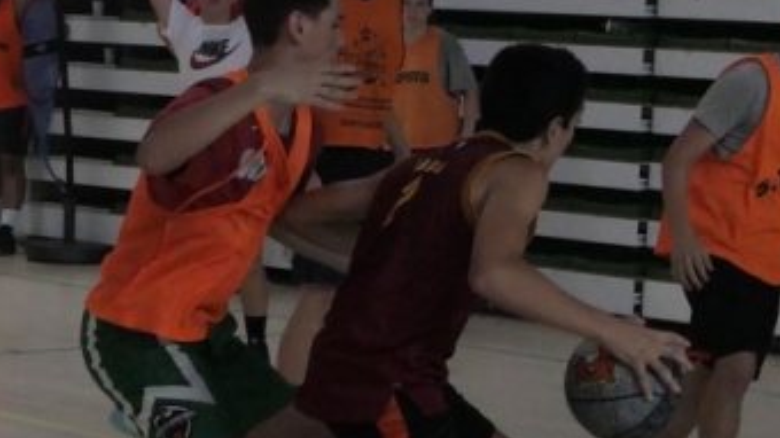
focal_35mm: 146
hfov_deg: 14.7
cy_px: 154
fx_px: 3019
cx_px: 541
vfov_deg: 8.3
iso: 3200
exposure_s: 1/2500
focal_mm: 19.2
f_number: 4.5
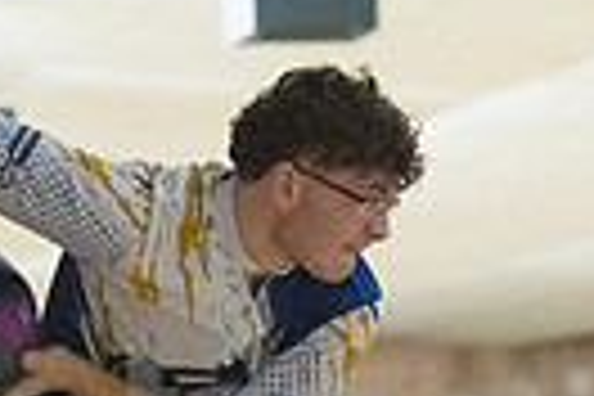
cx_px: 266
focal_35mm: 484
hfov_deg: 4.3
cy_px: 511
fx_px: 7985
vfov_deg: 2.8
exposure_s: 1/1000
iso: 10000
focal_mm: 110
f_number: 4
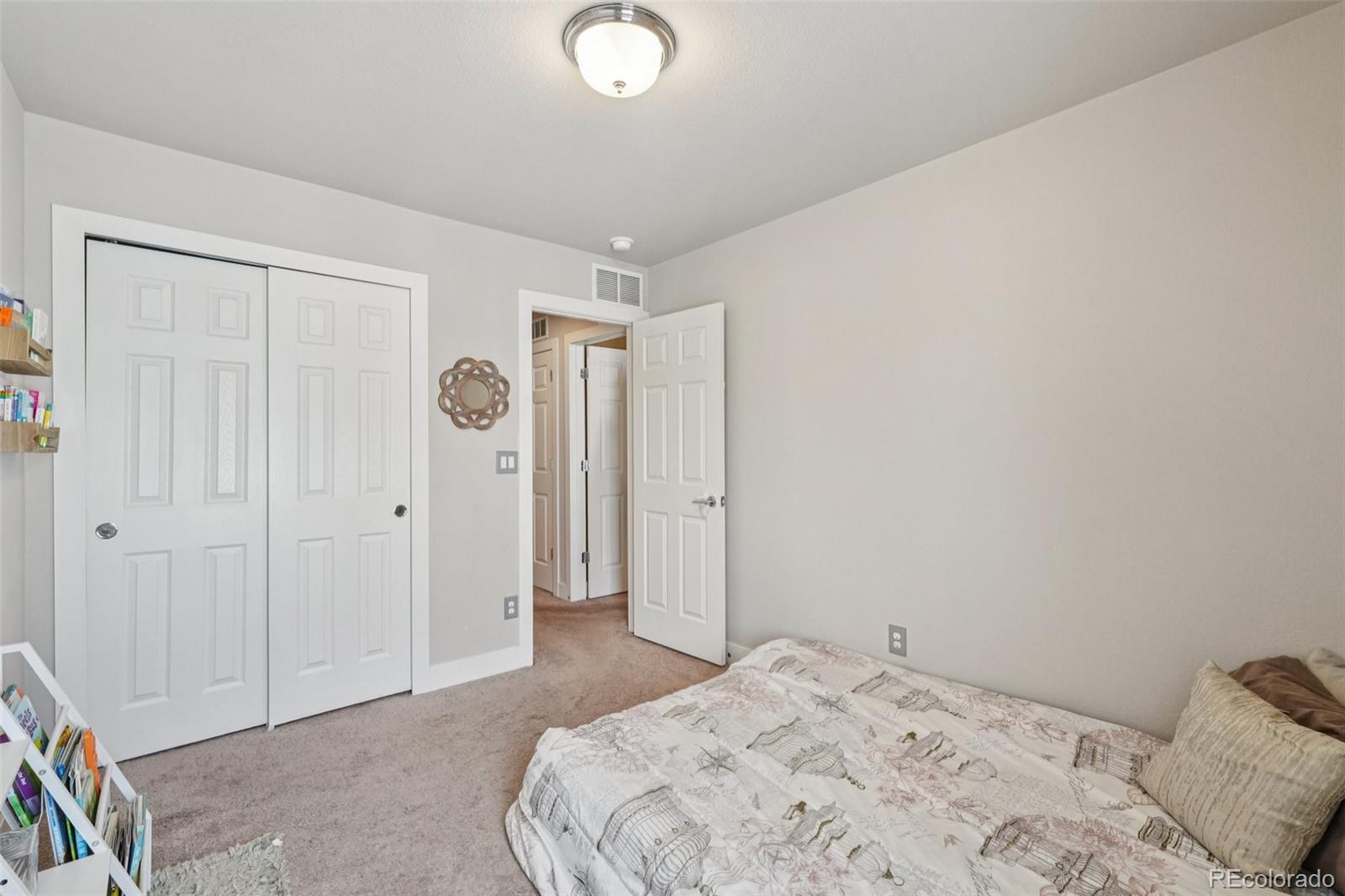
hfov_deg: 100.4
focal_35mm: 15
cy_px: 448
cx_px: 672
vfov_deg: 77.3
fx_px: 560
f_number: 8
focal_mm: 10
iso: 800
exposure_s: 1/10
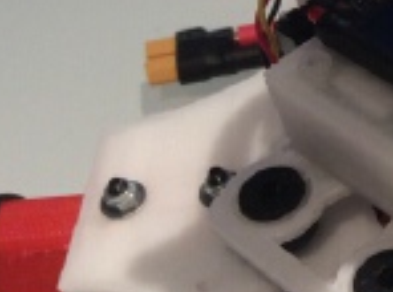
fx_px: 1313
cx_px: 595
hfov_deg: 15.6
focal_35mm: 116
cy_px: -77
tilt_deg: -40.4
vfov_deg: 12.3
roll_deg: +6.7
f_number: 2.4
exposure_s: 1/25
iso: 50
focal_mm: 3.3
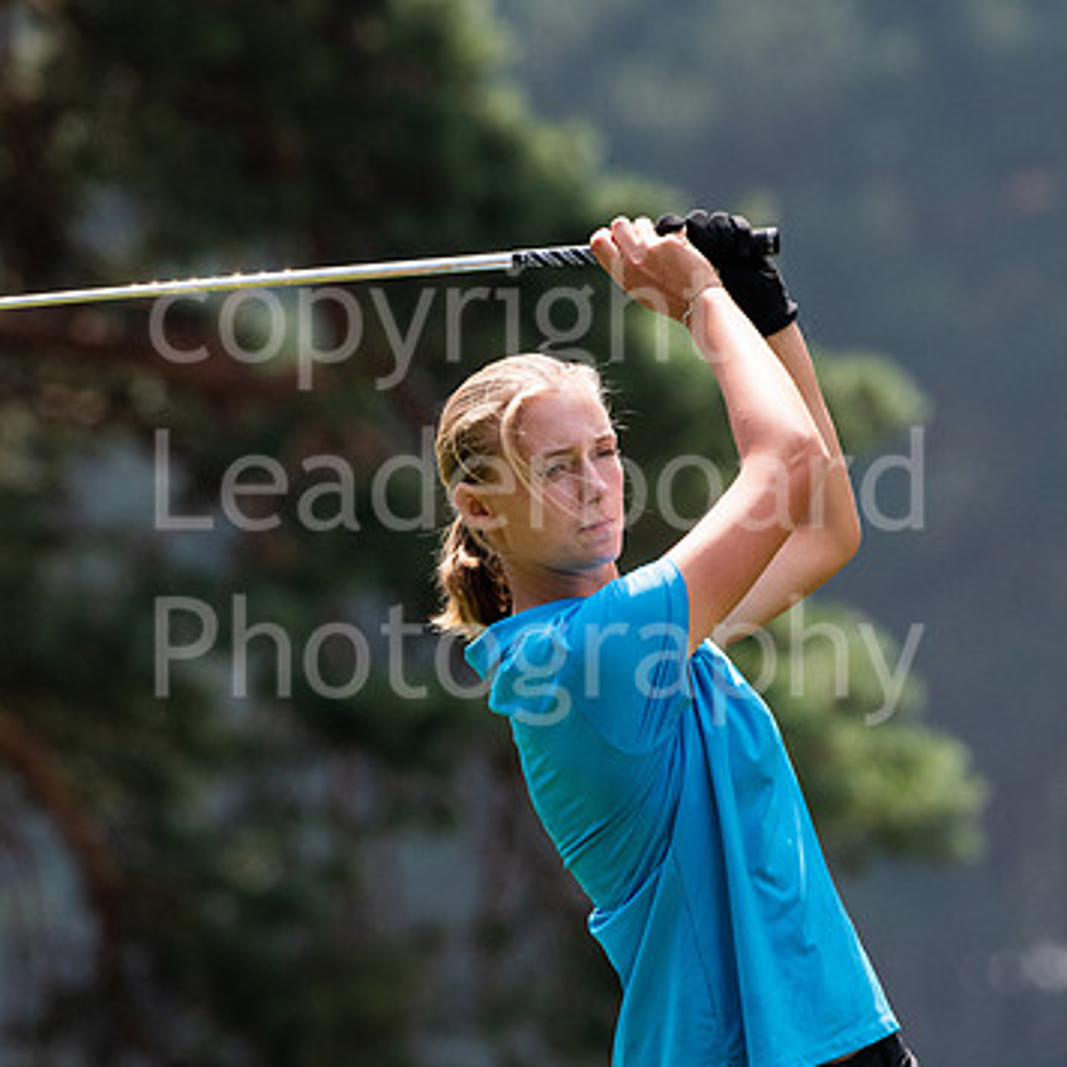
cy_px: 508
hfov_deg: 2.5
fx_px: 24621
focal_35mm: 706
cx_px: 542
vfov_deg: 2.5
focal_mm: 340
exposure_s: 1/1600
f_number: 6.3
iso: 1000
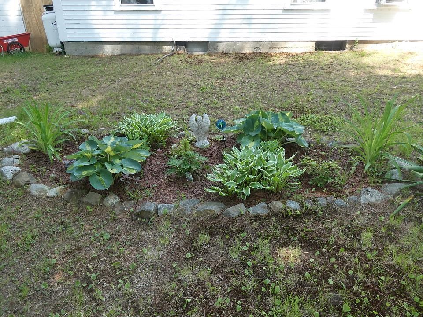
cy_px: 158
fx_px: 293
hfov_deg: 71.6
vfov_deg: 56.8
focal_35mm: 24
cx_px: 212
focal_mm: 4.3
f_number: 3.3
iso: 80
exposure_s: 1/125
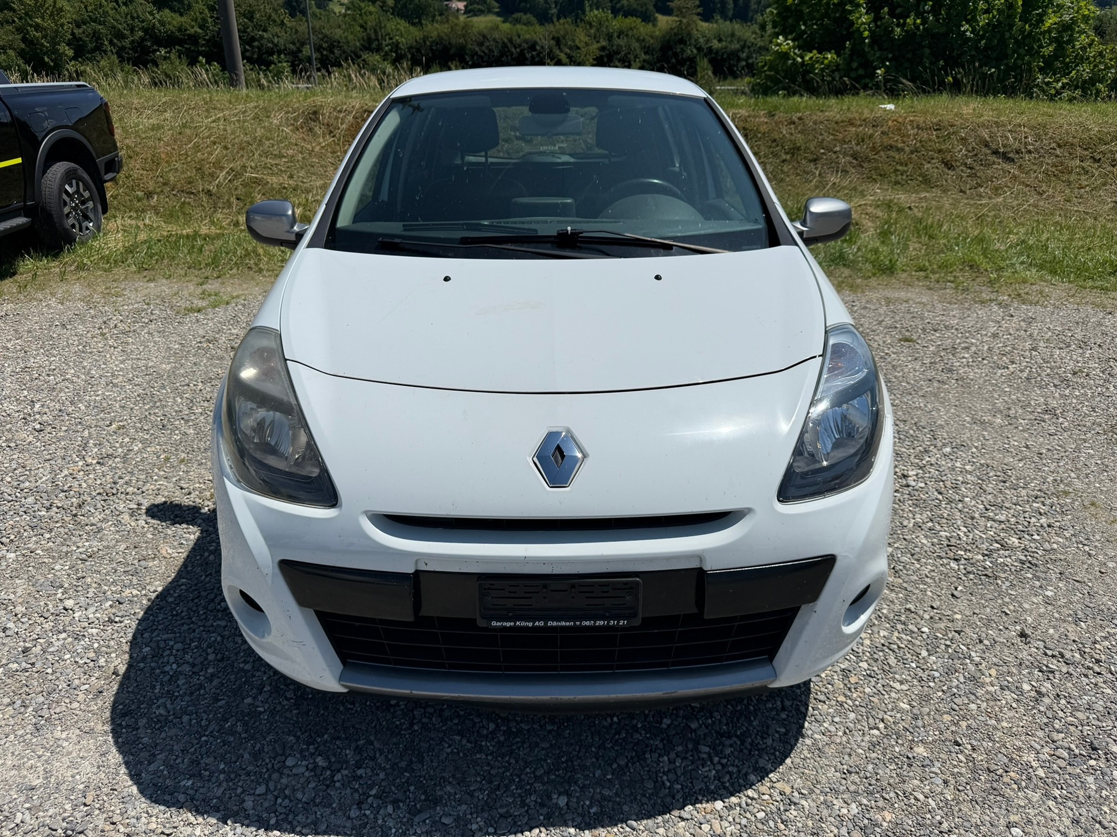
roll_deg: +0.0
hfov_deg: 71.6
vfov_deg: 56.8
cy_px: 418
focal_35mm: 24
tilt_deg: -24.3
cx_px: 558
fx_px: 774
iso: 80
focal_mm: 6.76
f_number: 1.78
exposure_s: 1/14286
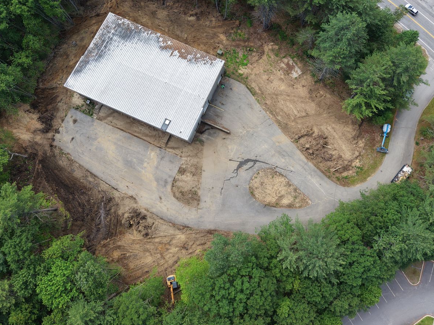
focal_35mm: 31
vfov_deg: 44.8
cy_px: 108
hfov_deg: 58.3
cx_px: 237
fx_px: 389
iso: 200
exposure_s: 1/2000
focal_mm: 8.67
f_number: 1.8
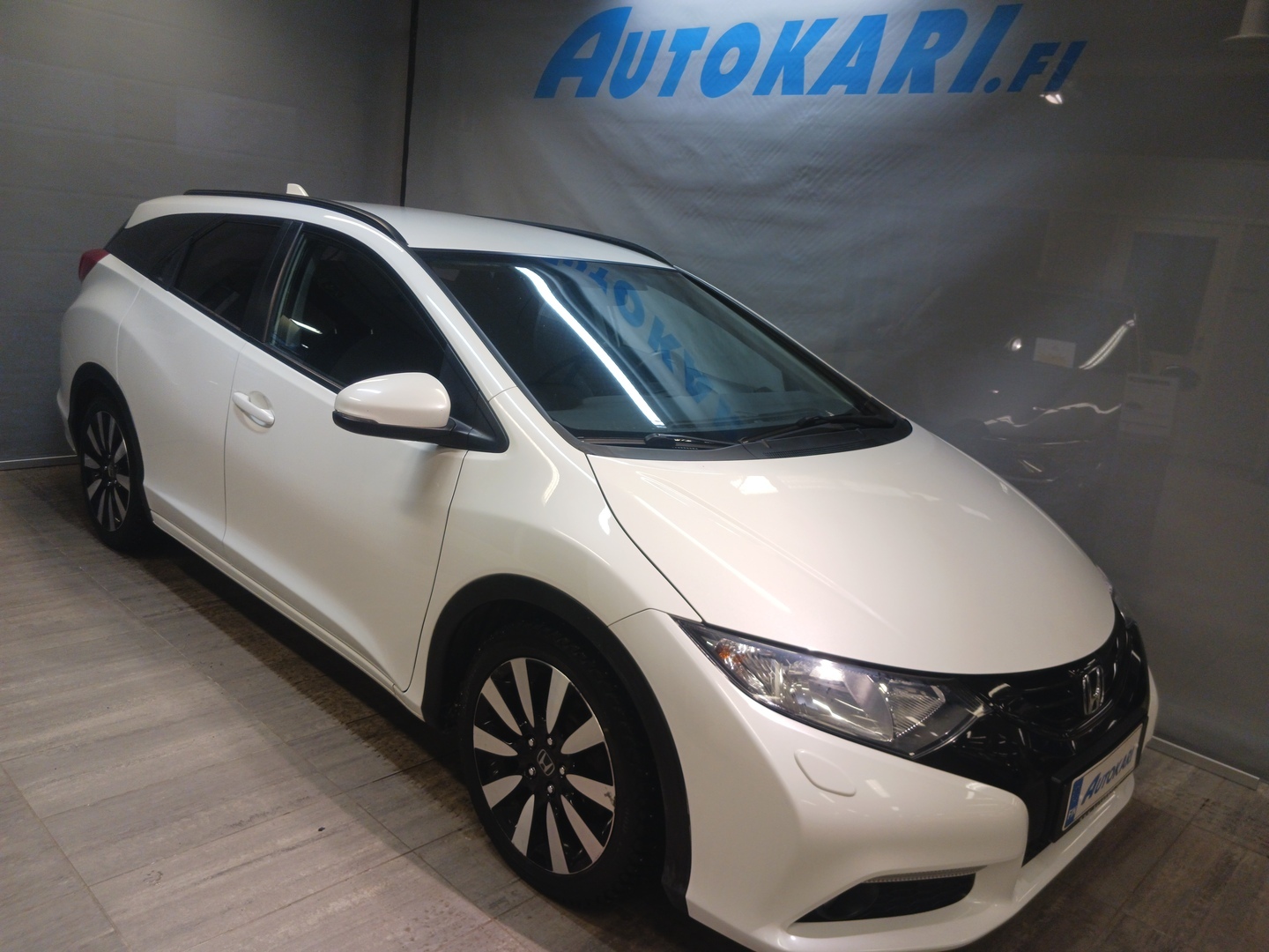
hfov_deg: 65.3
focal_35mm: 27
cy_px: 476
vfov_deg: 51.4
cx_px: 634
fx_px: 990
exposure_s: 1/50
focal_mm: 4
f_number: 1.8
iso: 100
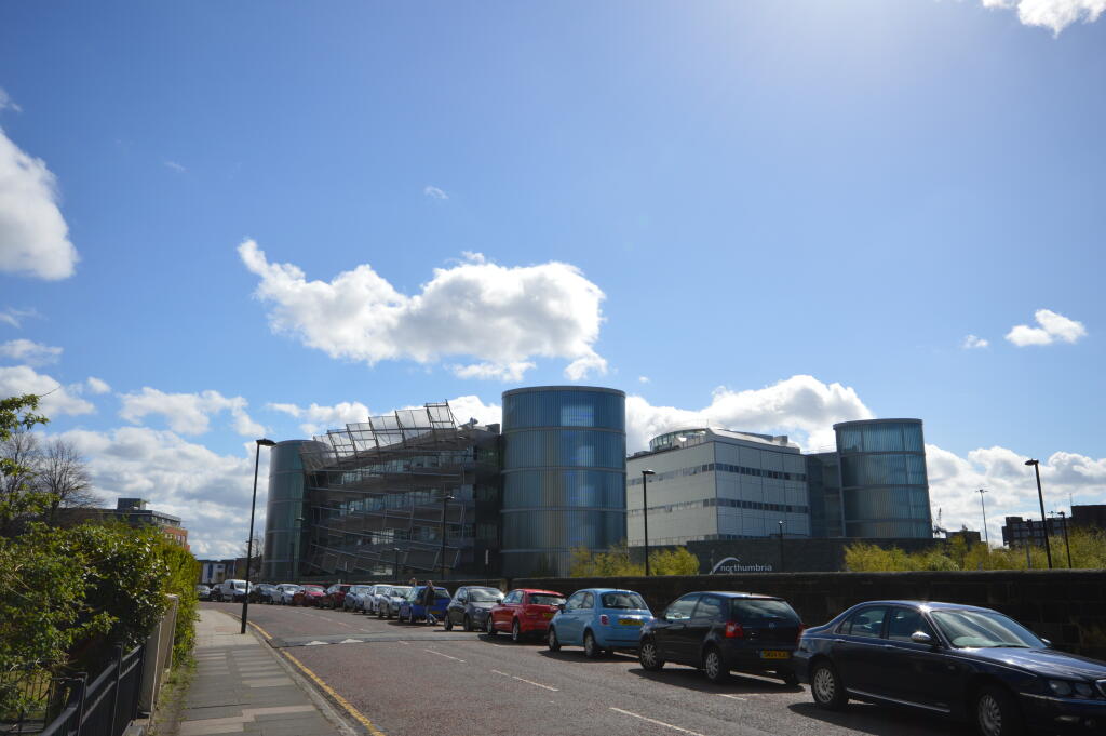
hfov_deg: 62.0
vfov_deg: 43.5
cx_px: 553
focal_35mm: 30
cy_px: 368
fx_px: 921
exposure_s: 1/320
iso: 100
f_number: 9
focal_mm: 20
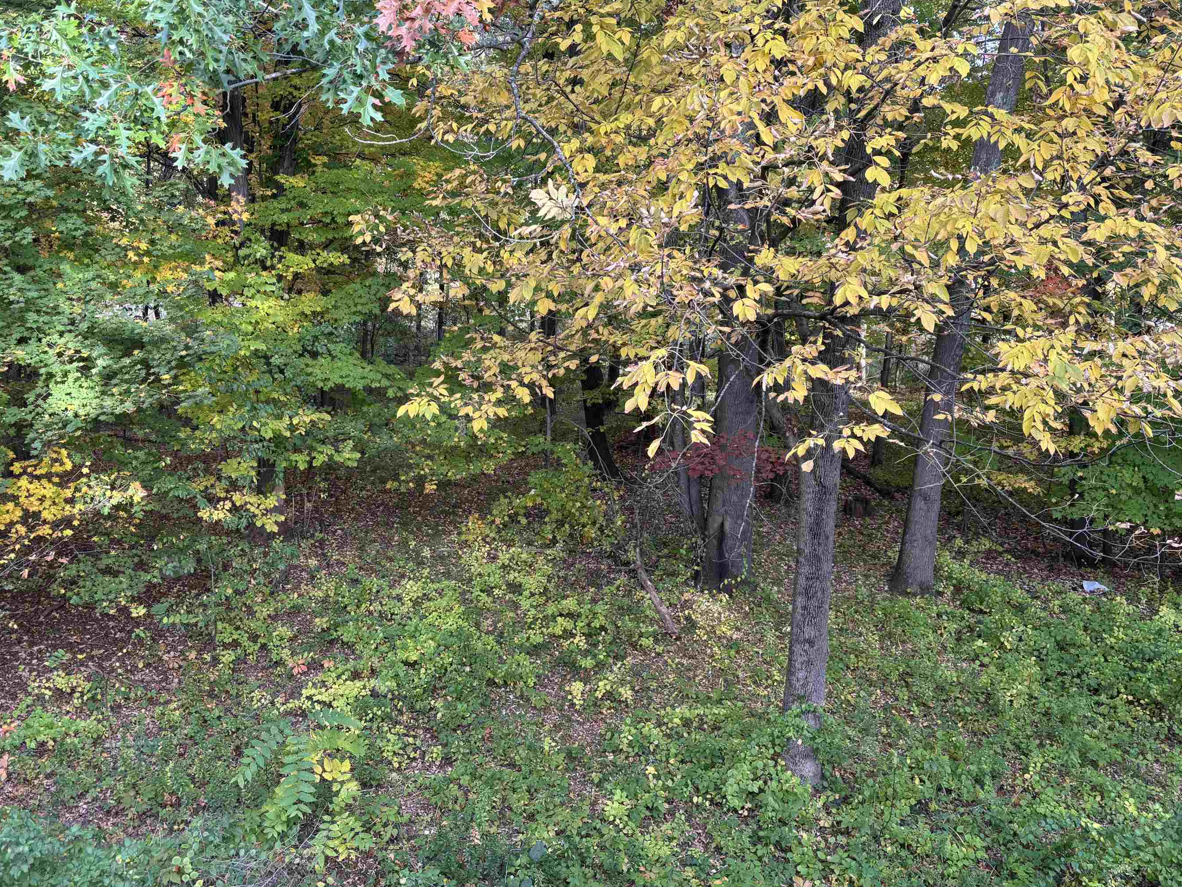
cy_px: 422
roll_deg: +0.4
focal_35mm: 30
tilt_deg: -12.5
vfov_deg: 46.8
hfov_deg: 59.8
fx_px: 1024
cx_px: 529
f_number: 1.6
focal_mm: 5.96
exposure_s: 1/121
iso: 64
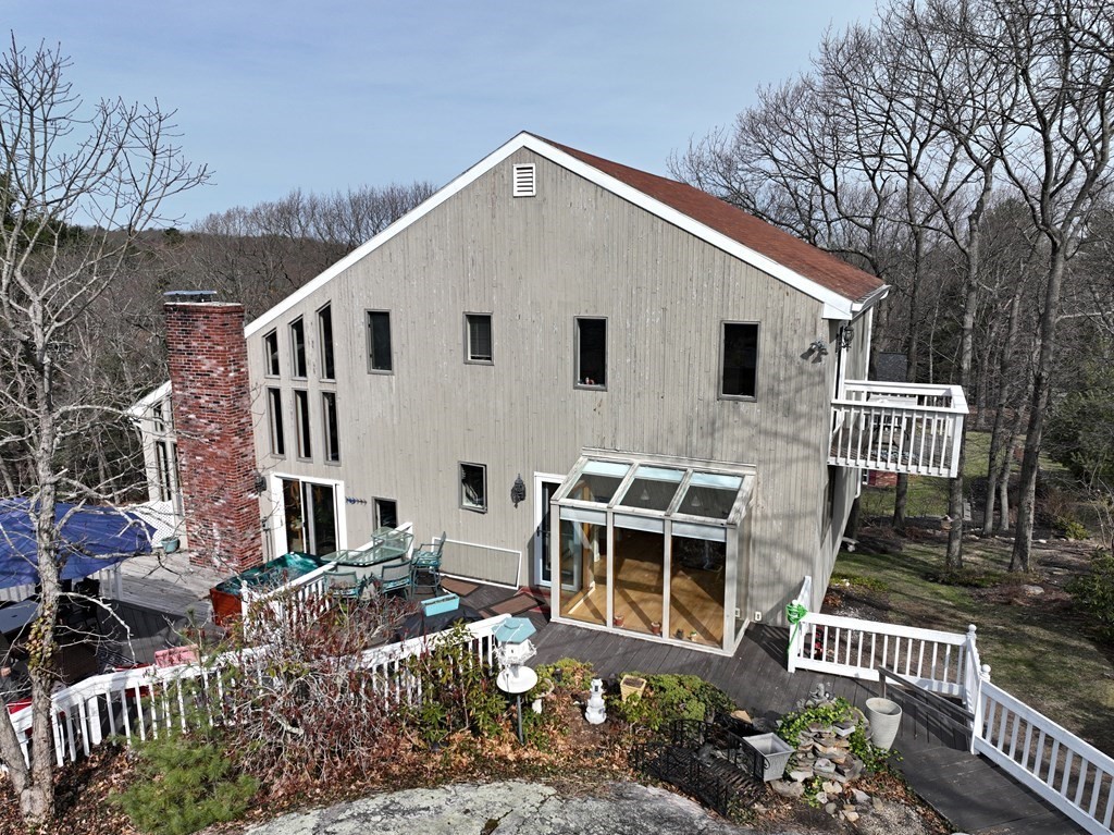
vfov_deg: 56.8
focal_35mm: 24
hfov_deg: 71.6
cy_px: 418
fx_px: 772
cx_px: 557
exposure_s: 1/1250
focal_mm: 12.29
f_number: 4
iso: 100
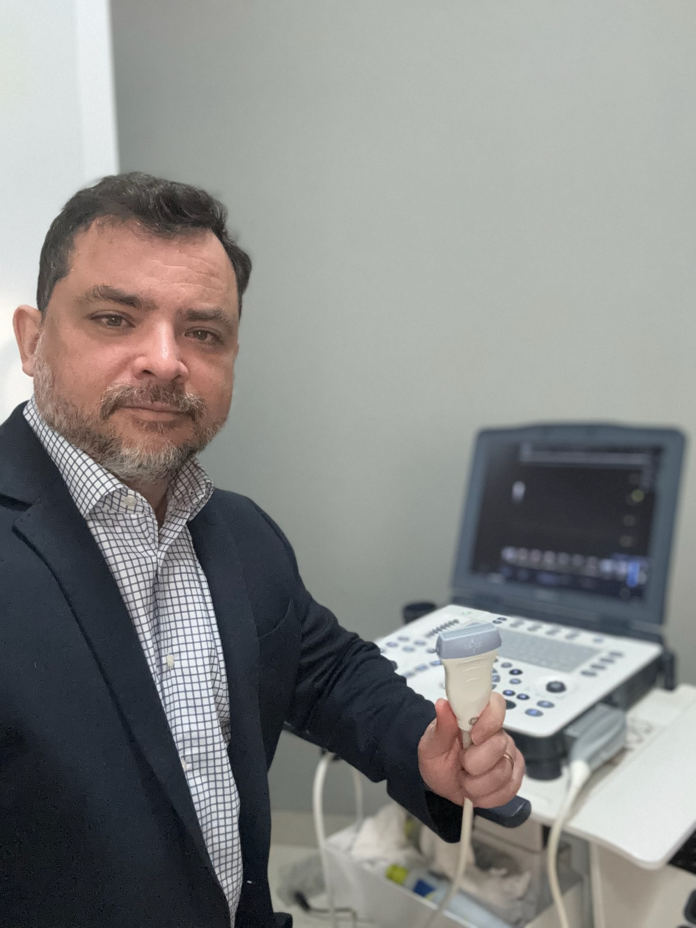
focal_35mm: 30
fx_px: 804
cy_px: 464
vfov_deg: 60.0
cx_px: 348
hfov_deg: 46.8
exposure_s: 1/60
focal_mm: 2.69
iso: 400
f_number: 1.9
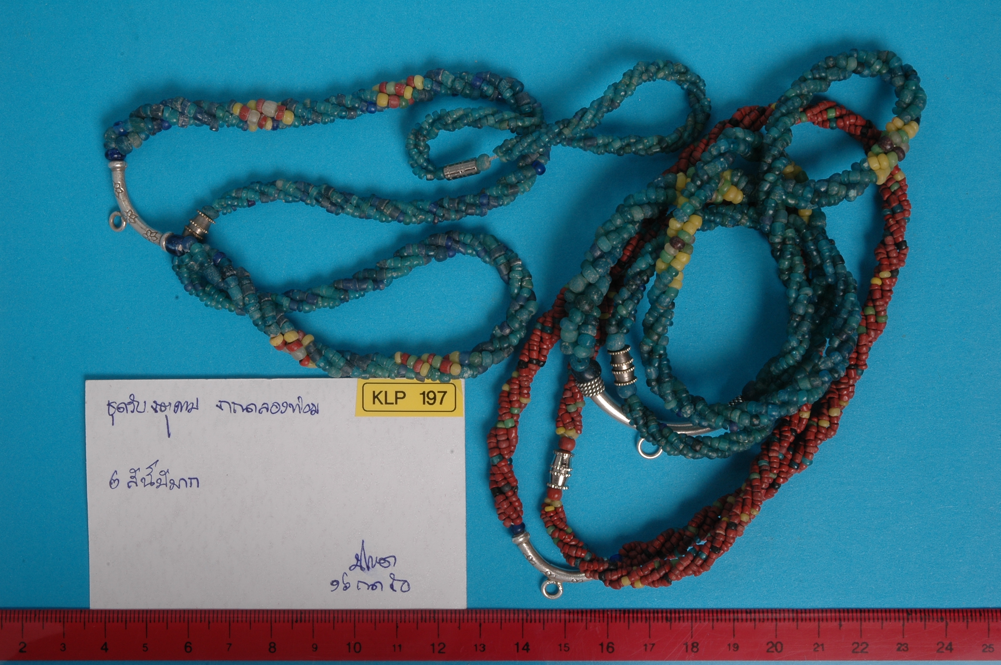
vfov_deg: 20.6
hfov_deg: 30.5
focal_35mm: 66
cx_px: 500
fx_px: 1834
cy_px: 332
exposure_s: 1/4
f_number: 29
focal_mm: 44
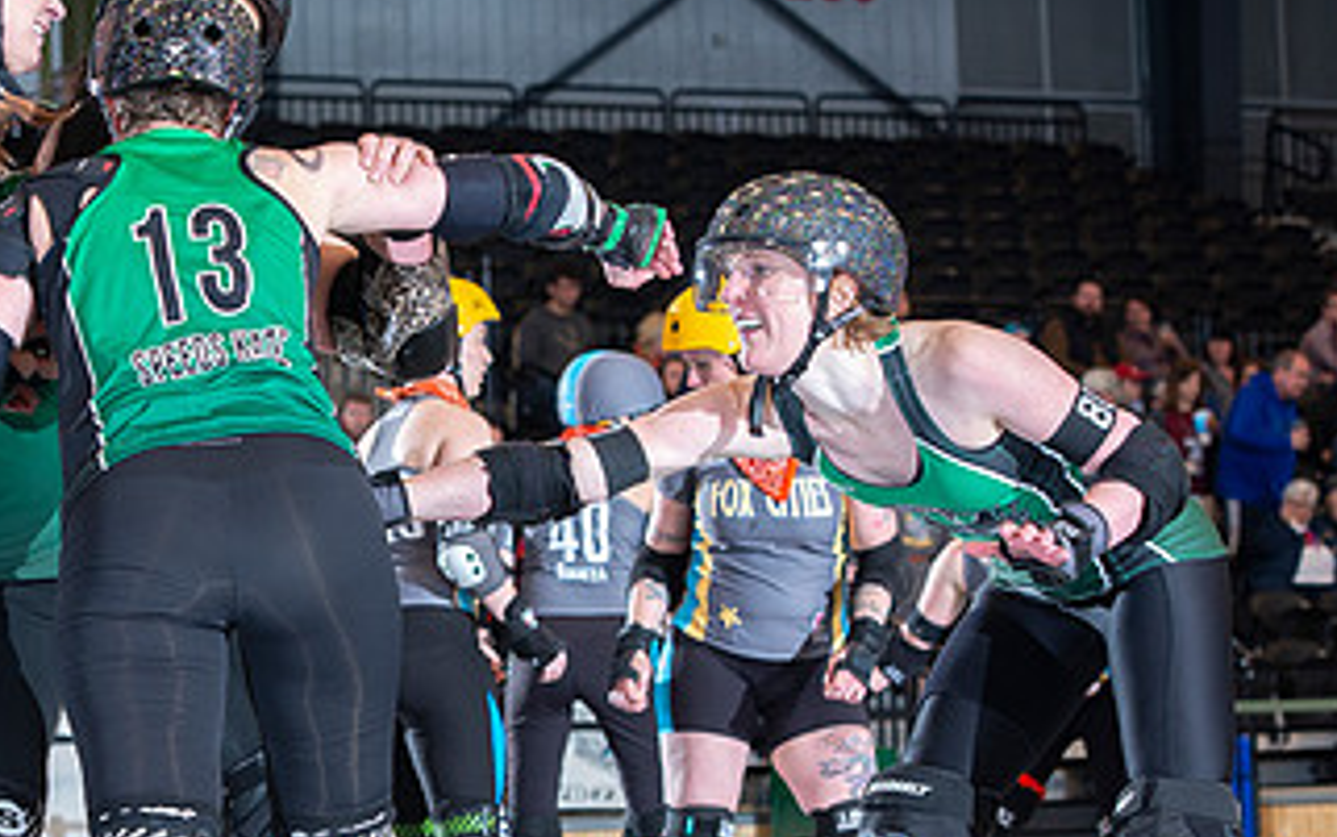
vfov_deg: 8.7
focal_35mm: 151
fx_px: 5505
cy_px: 673
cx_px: 267
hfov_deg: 13.8
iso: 640
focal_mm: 82
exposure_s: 1/160
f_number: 5.6
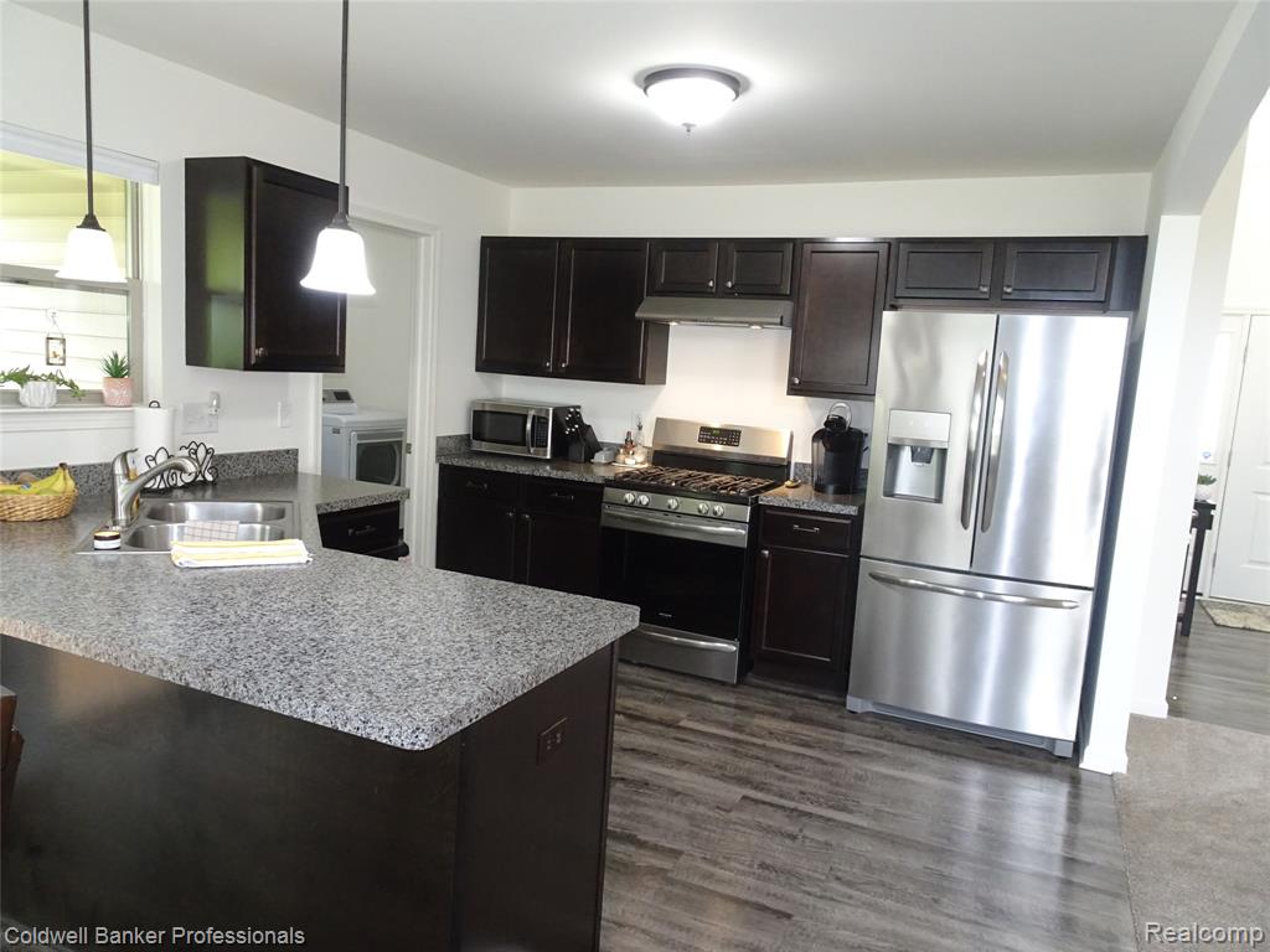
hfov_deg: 71.6
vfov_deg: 56.8
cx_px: 635
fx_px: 881
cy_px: 476
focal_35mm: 24
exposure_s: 1/30
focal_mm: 4.1
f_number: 3.5
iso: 500
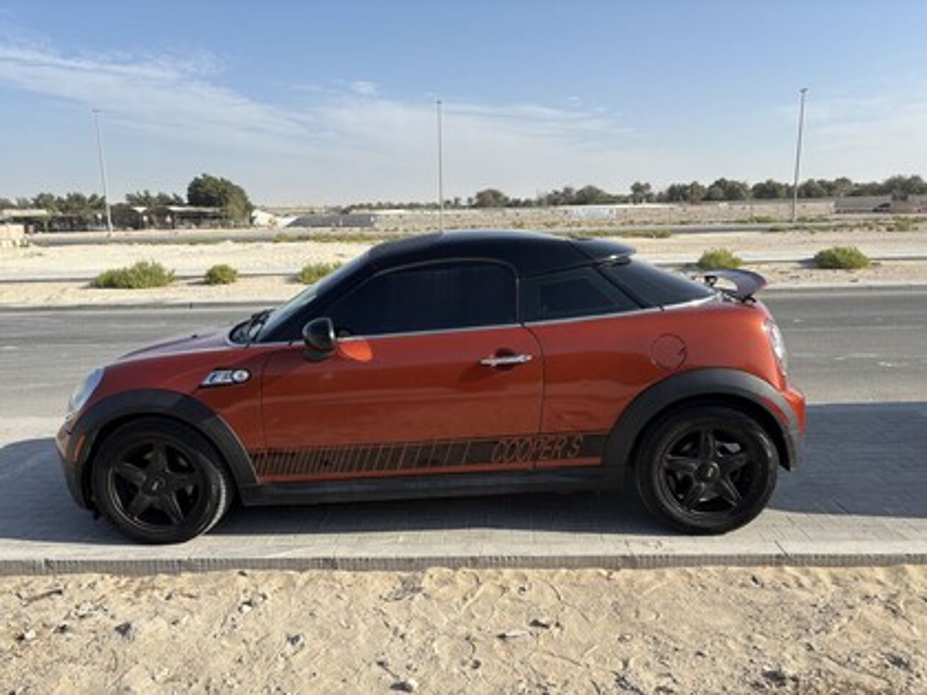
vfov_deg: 53.1
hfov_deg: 67.3
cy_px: 348
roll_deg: +1.8
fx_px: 696
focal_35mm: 26
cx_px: 464
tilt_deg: -9.4
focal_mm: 5.96
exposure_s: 1/3205
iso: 50
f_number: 1.6
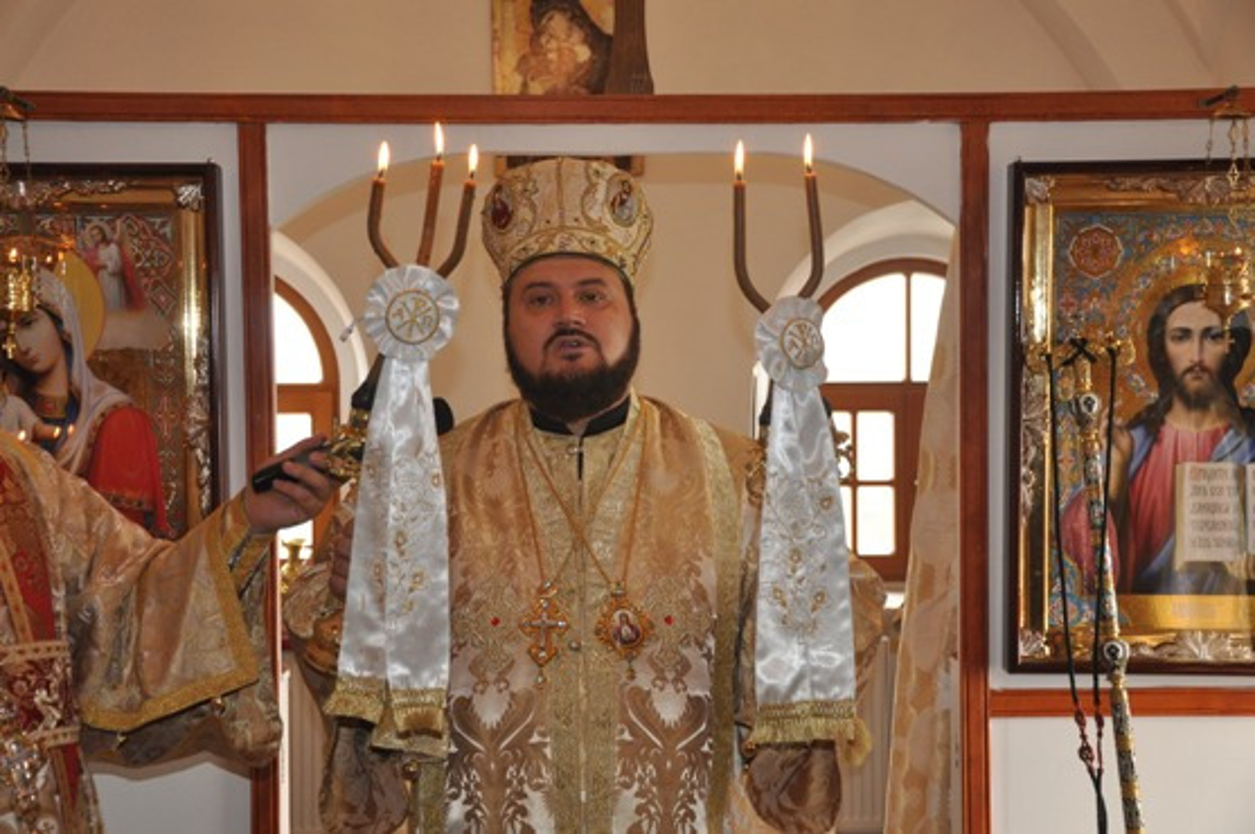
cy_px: 417
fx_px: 1776
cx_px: 628
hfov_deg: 38.9
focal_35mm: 51
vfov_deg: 26.4
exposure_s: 1/100
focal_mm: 34
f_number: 4.2
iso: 800
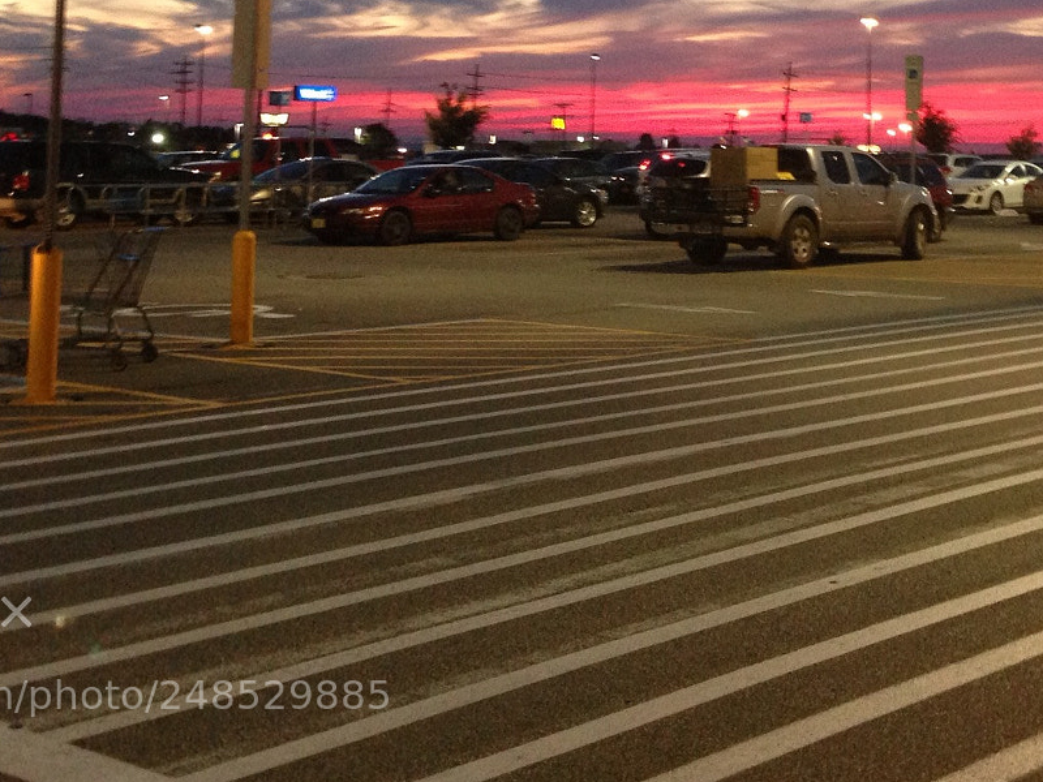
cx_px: 751
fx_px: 1989
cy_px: 16
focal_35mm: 66
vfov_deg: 21.5
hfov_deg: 29.0
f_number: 2.4
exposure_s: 1/20
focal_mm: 4.13
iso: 200
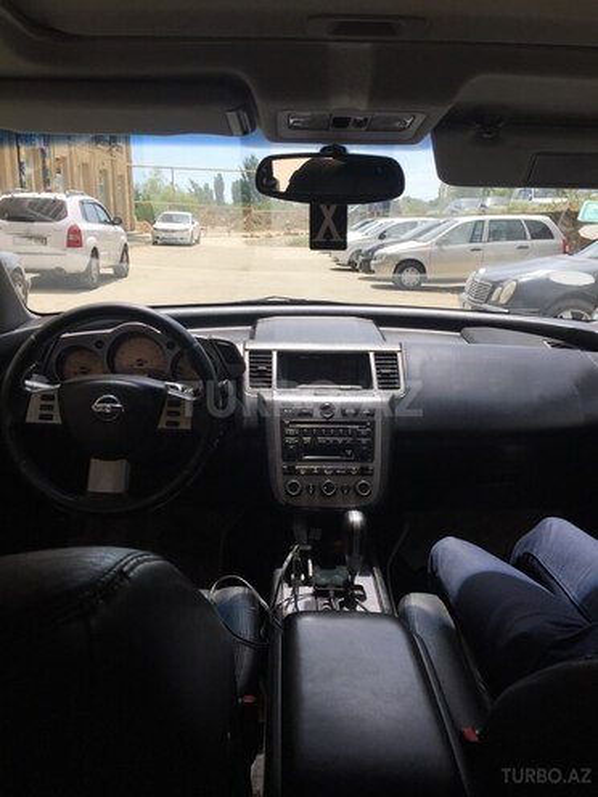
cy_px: 398
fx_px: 668
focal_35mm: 29
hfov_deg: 48.2
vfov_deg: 61.7
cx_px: 299
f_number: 2.2
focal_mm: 4.15
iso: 32
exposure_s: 1/842
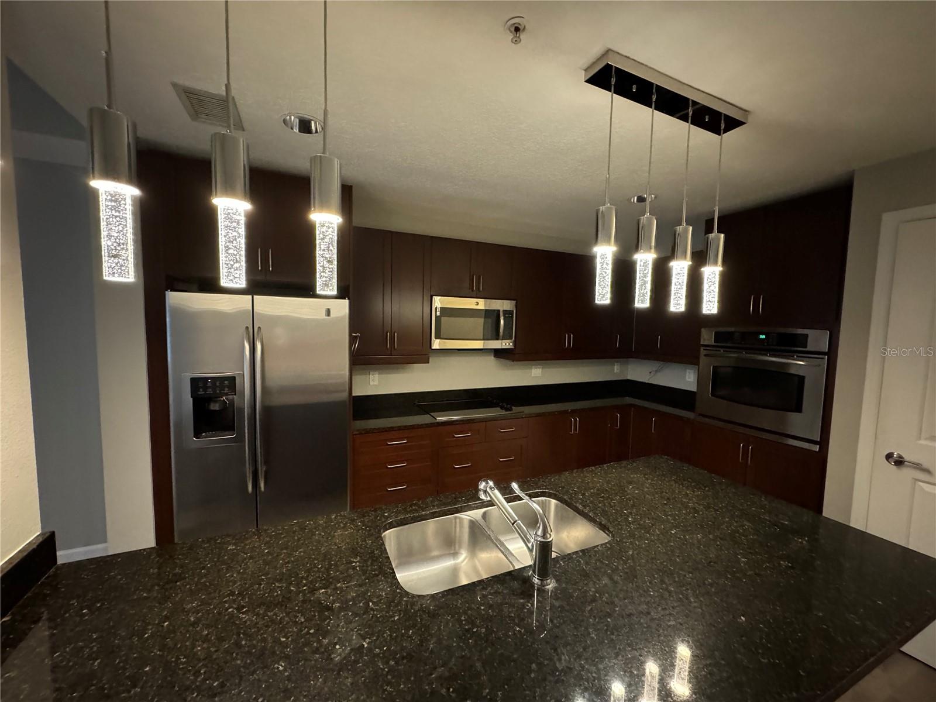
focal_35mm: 14
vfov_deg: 85.7
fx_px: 379
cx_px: 468
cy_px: 351
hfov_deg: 102.1
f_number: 2.2
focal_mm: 2.22
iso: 1250
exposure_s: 1/30
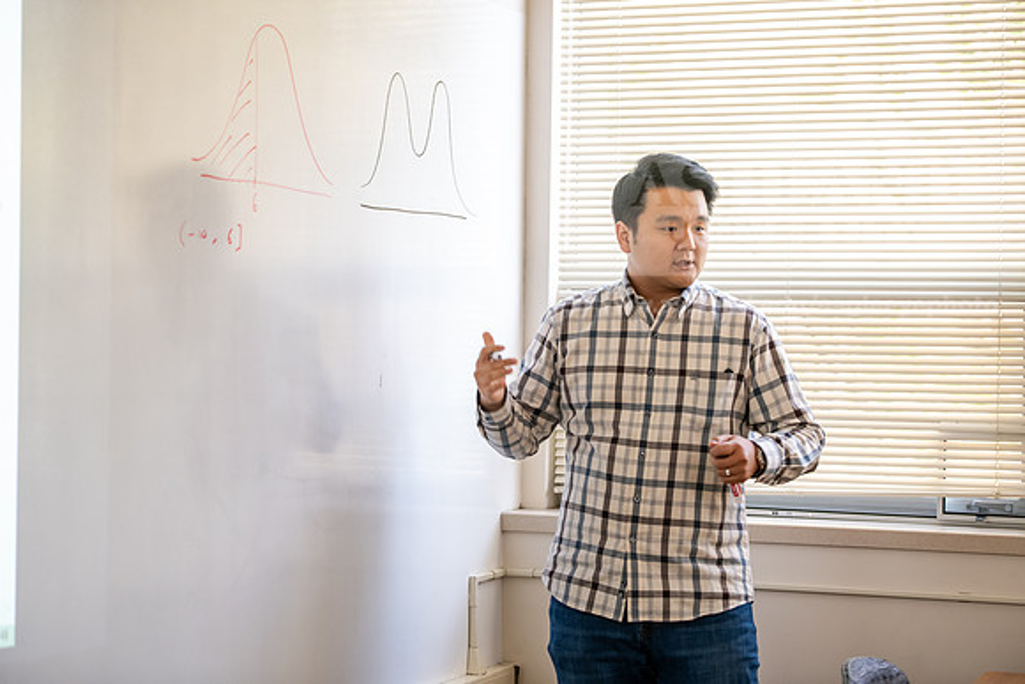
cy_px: 342
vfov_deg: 15.9
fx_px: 2449
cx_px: 512
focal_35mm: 86
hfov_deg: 23.6
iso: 1600
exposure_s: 1/200
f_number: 3.2
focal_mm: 86
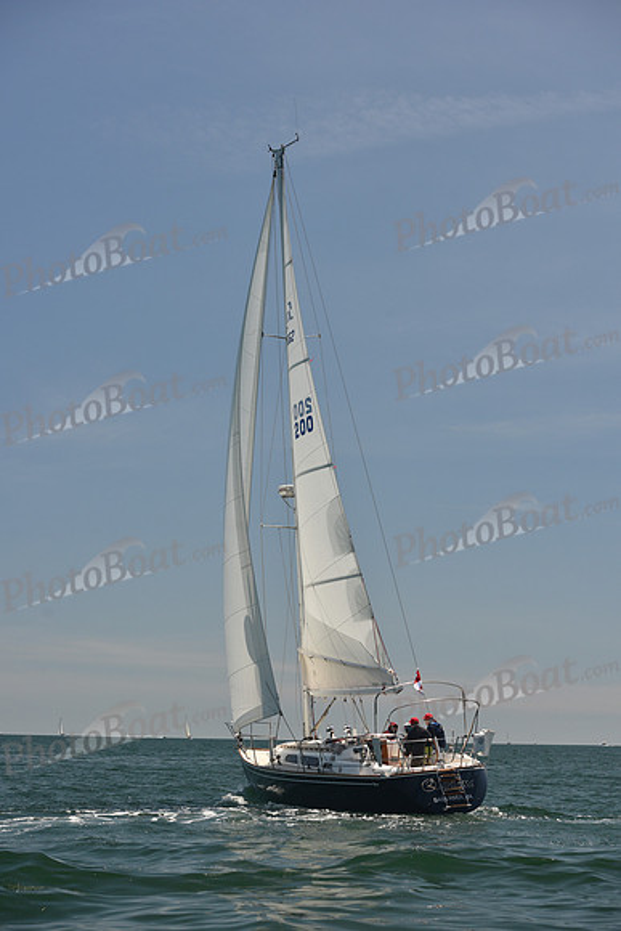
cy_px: 466
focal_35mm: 70
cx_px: 310
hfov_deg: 19.5
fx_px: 1810
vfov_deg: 28.8
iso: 250
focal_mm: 70
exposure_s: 1/800
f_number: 6.3
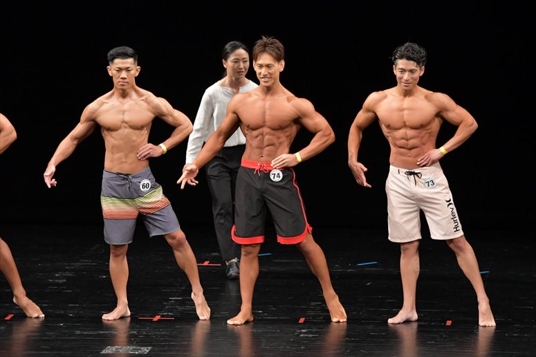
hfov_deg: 8.1
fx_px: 3795
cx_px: 268
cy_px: 178
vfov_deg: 5.4
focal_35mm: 255
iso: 3200
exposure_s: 1/400
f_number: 5.6
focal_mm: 170
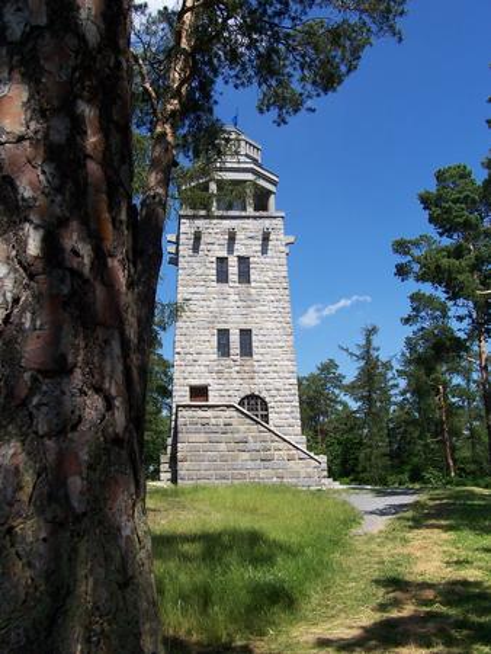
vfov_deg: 52.6
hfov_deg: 40.7
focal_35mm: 35
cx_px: 246
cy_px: 327
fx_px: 661
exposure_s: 1/750
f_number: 4
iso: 80
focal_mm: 6
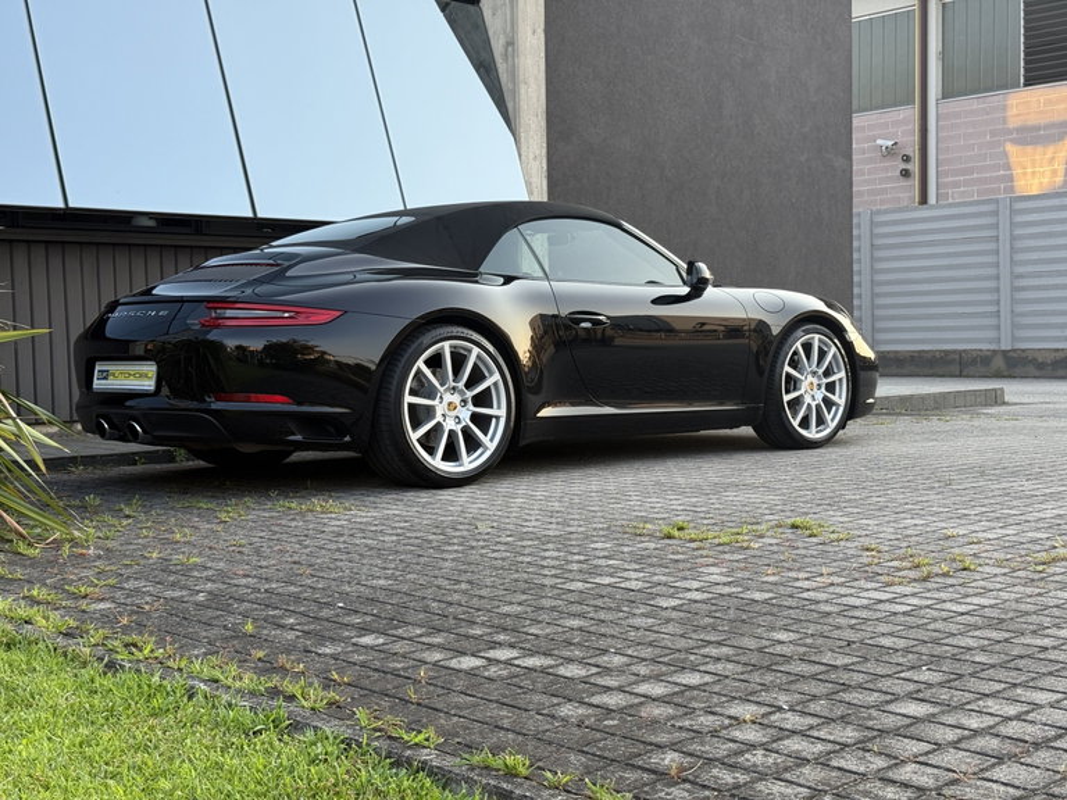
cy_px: 400
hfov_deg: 39.7
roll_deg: +1.1
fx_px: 1480
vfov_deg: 30.3
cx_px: 534
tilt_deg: -2.5
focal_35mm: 48
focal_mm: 6.76
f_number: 1.78
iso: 64
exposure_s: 1/452
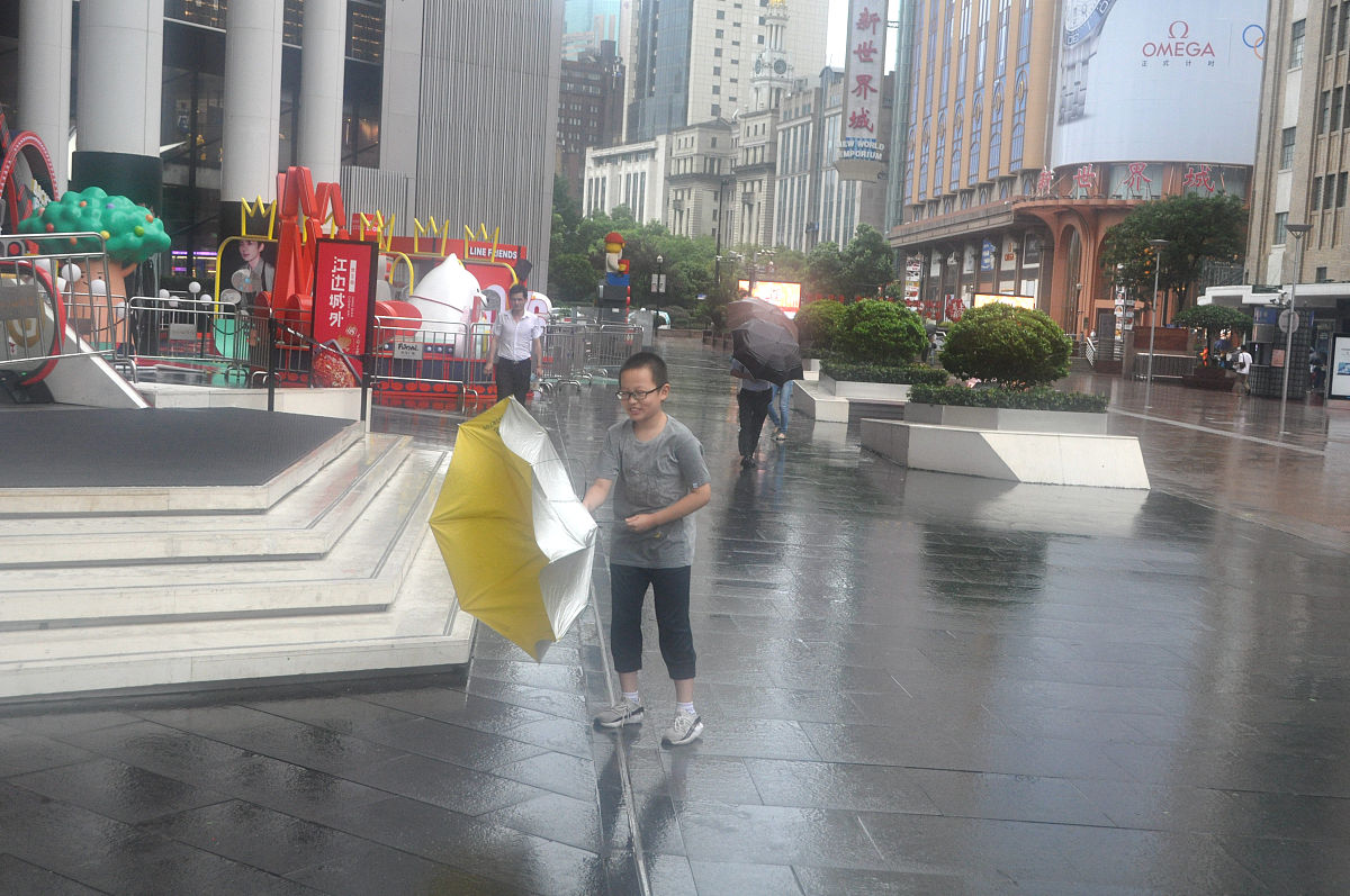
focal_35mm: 45
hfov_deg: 43.7
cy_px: 448
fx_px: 1685
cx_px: 675
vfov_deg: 29.8
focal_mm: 30
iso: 800
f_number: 7.1
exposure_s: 1/200
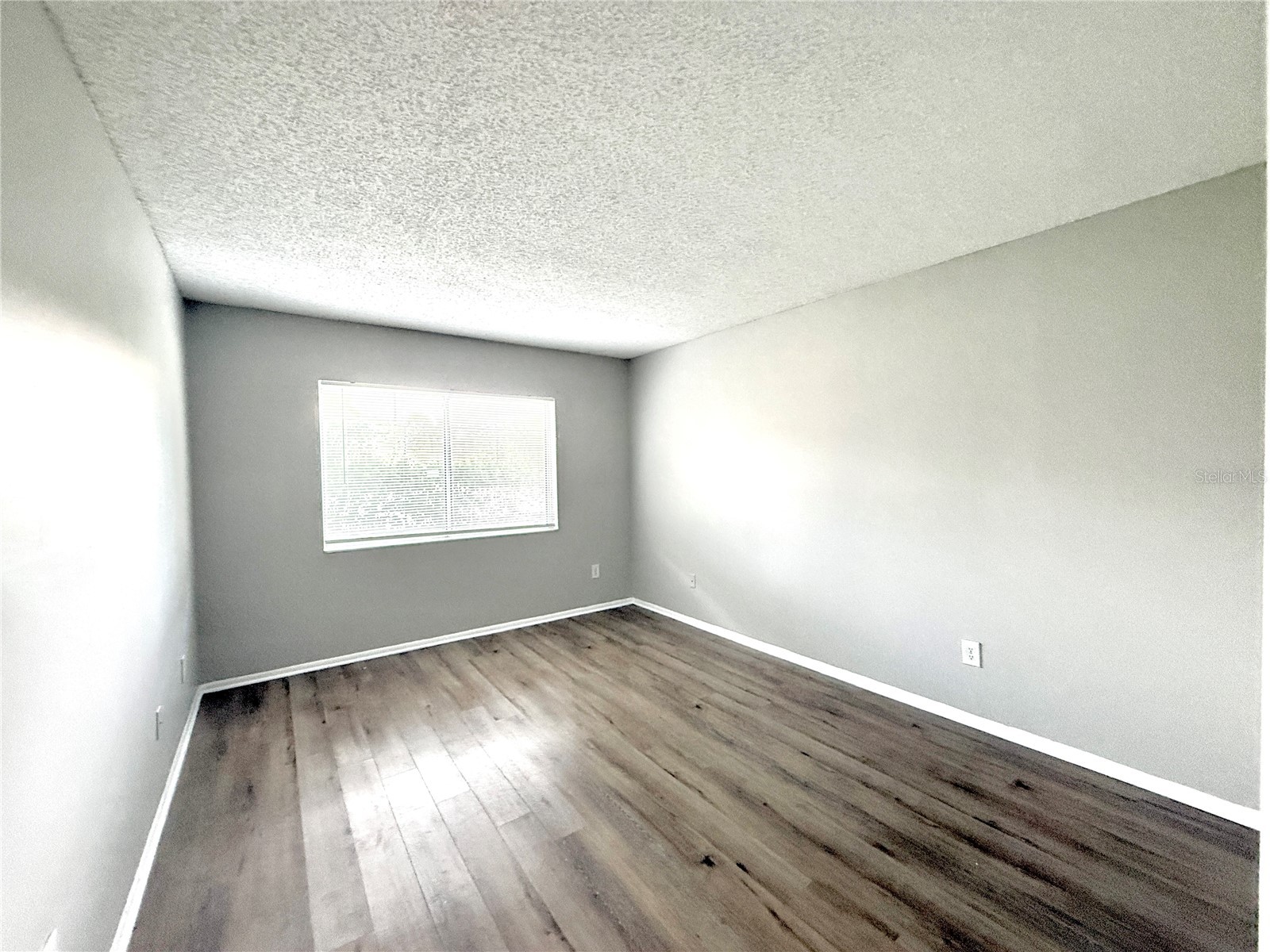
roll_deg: +0.3
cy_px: 476
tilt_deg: -1.4
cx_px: 635
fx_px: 514
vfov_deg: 85.7
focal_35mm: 14
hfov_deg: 102.1
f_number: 2.2
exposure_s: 1/99
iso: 320
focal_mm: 2.22
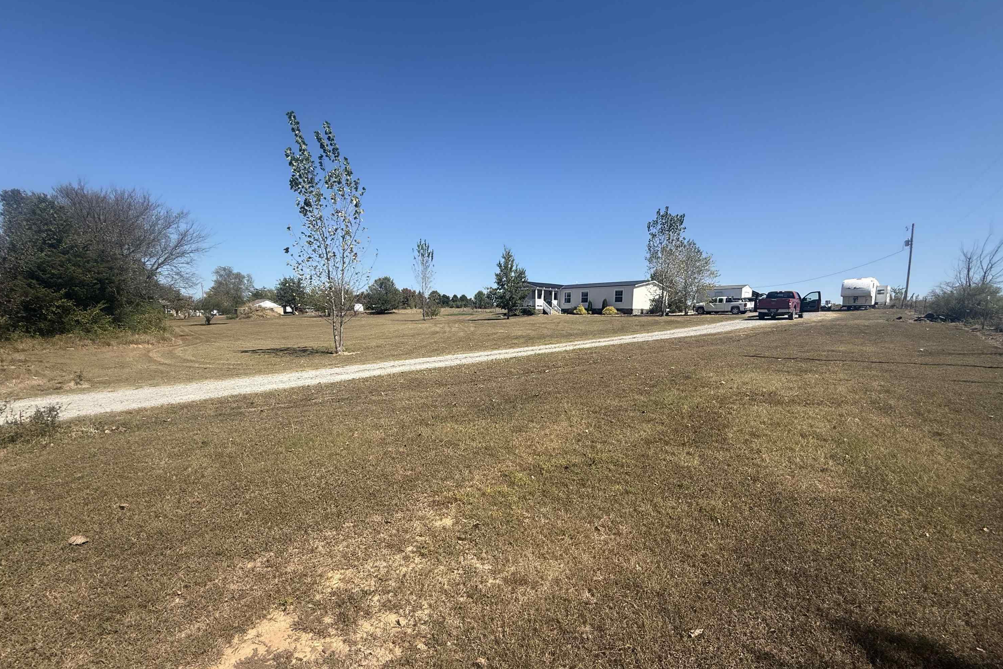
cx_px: 508
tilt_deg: -6.6
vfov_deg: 77.1
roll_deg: -1.0
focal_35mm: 15
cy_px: 368
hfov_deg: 100.4
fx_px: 418
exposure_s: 1/2320
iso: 50
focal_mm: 2.22
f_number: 2.2
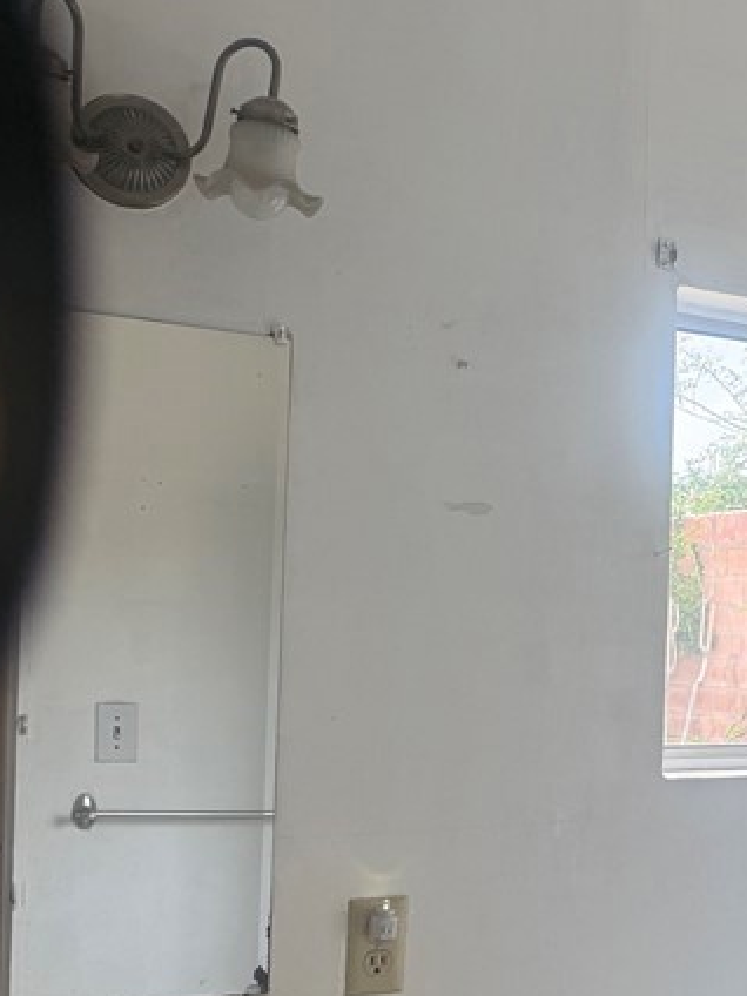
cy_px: 594
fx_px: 1669
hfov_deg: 22.4
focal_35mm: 58
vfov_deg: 33.1
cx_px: 989
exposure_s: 1/289
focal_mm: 6.76
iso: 100
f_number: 1.78
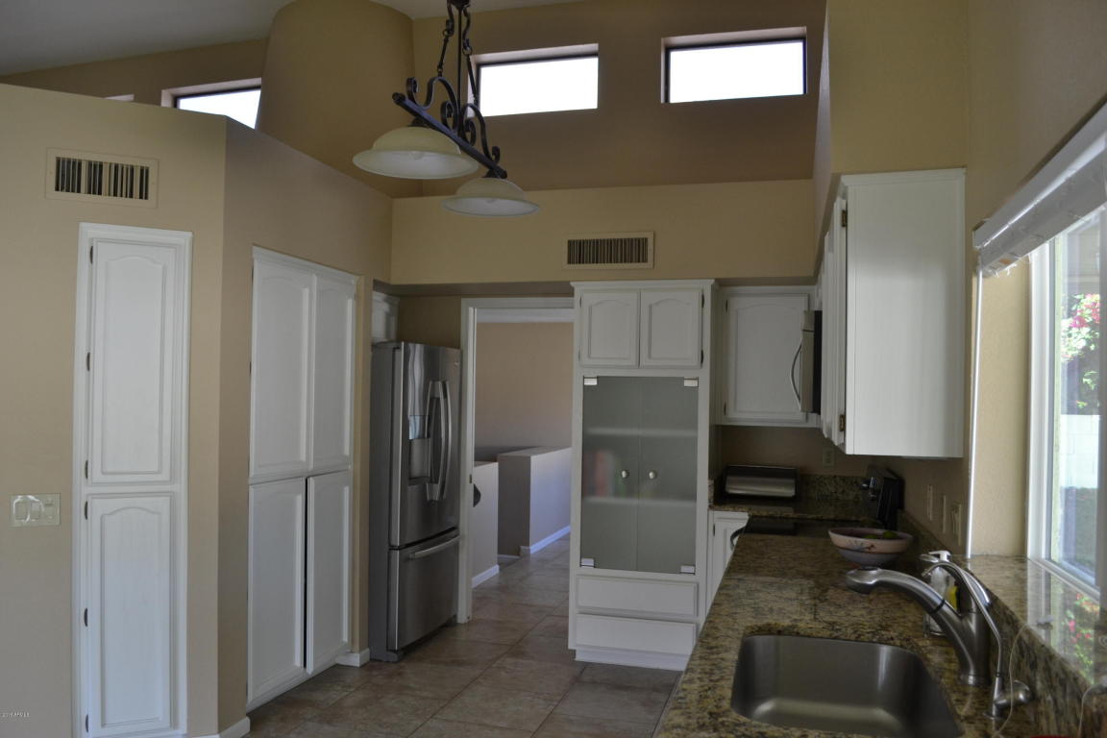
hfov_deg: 67.4
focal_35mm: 27
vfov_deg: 47.9
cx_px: 554
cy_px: 369
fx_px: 830
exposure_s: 1/100
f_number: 5
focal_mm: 18
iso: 400
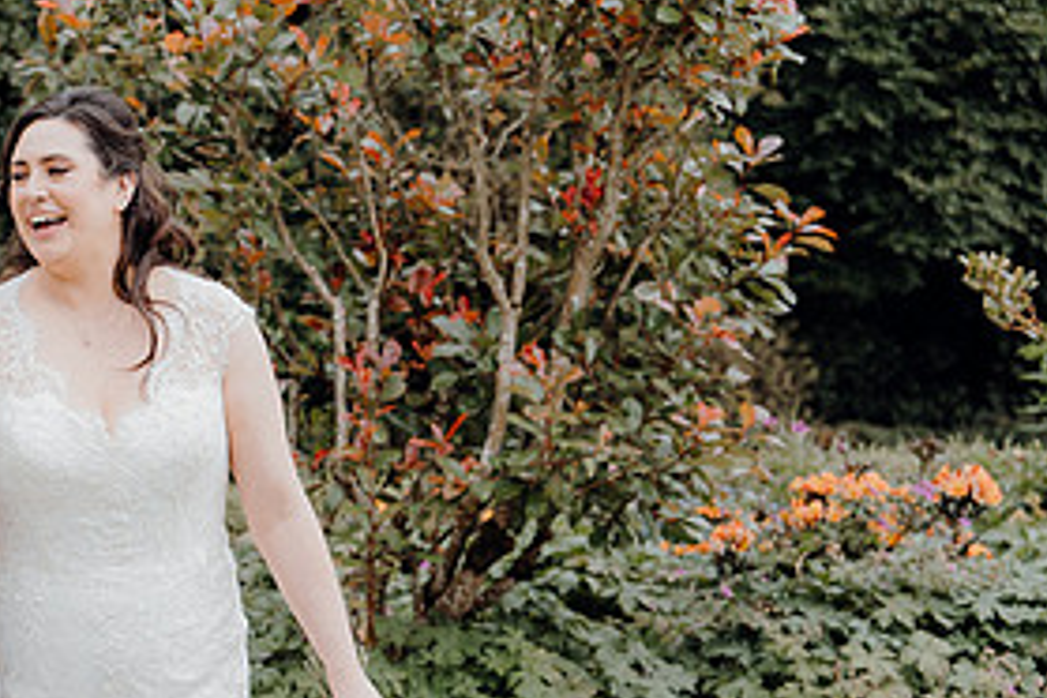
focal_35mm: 102
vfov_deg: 13.3
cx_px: 26
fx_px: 2966
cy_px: 617
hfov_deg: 19.5
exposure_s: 1/200
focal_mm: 49
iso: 125
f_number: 3.5
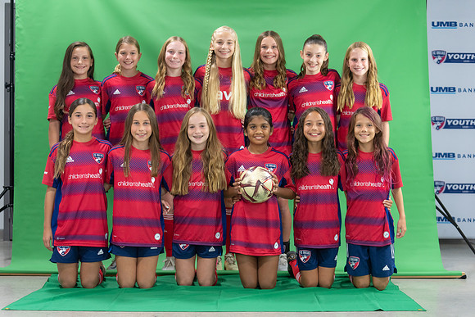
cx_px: 238
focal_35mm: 70
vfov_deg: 19.5
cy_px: 158
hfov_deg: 28.8
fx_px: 924
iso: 1000
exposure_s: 1/250
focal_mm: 70
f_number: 2.8
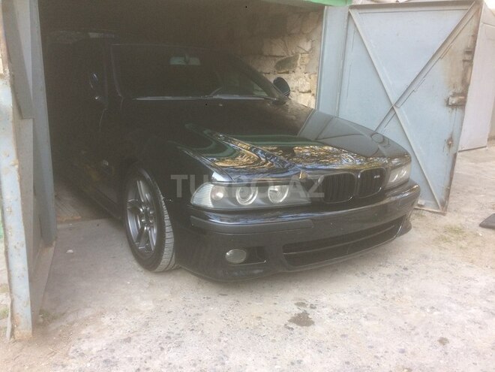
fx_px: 415
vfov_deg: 48.2
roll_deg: -2.4
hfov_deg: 61.7
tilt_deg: -11.7
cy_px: 186
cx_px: 248
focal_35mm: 29
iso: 50
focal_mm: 4.15
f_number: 2.2
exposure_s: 1/50
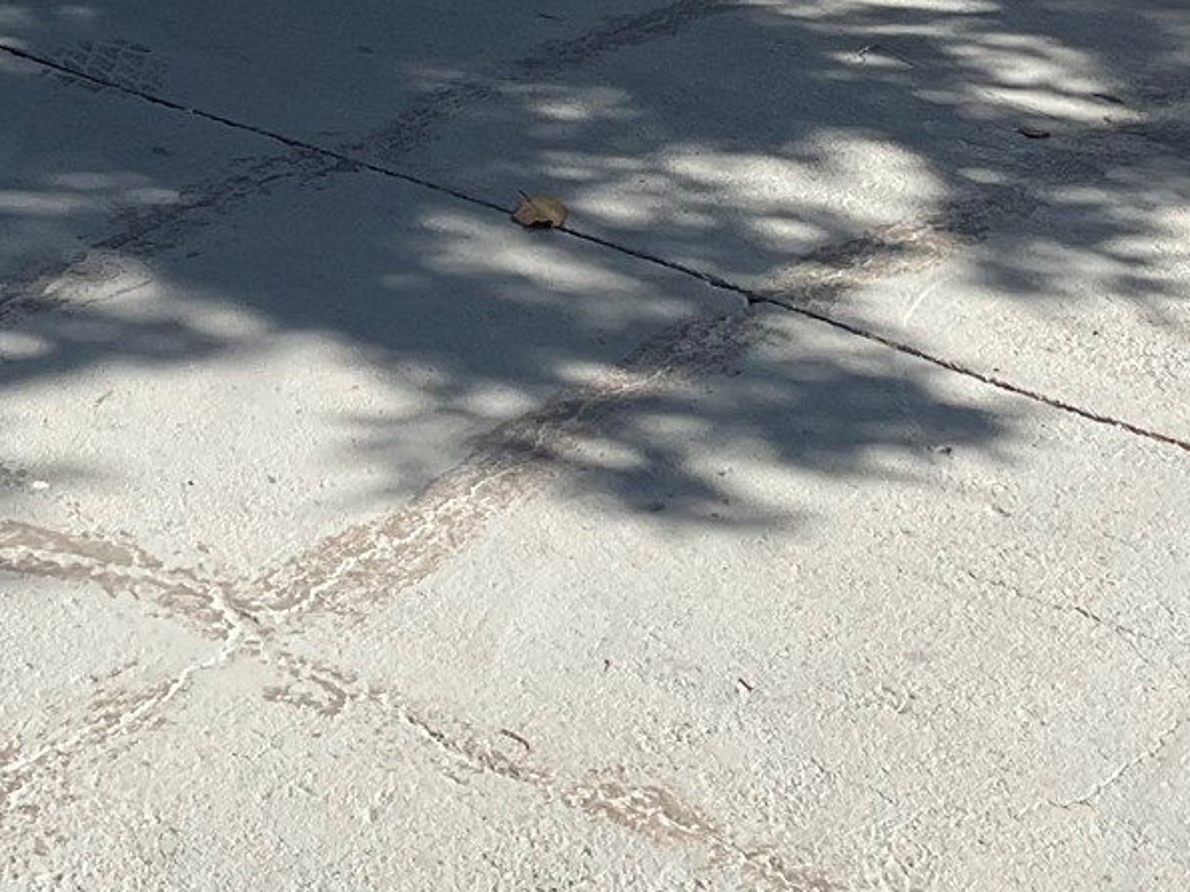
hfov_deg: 19.5
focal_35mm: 100
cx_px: 317
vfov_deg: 14.3
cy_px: -198
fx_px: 3436
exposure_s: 1/1451
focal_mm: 3
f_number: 1.8
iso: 16
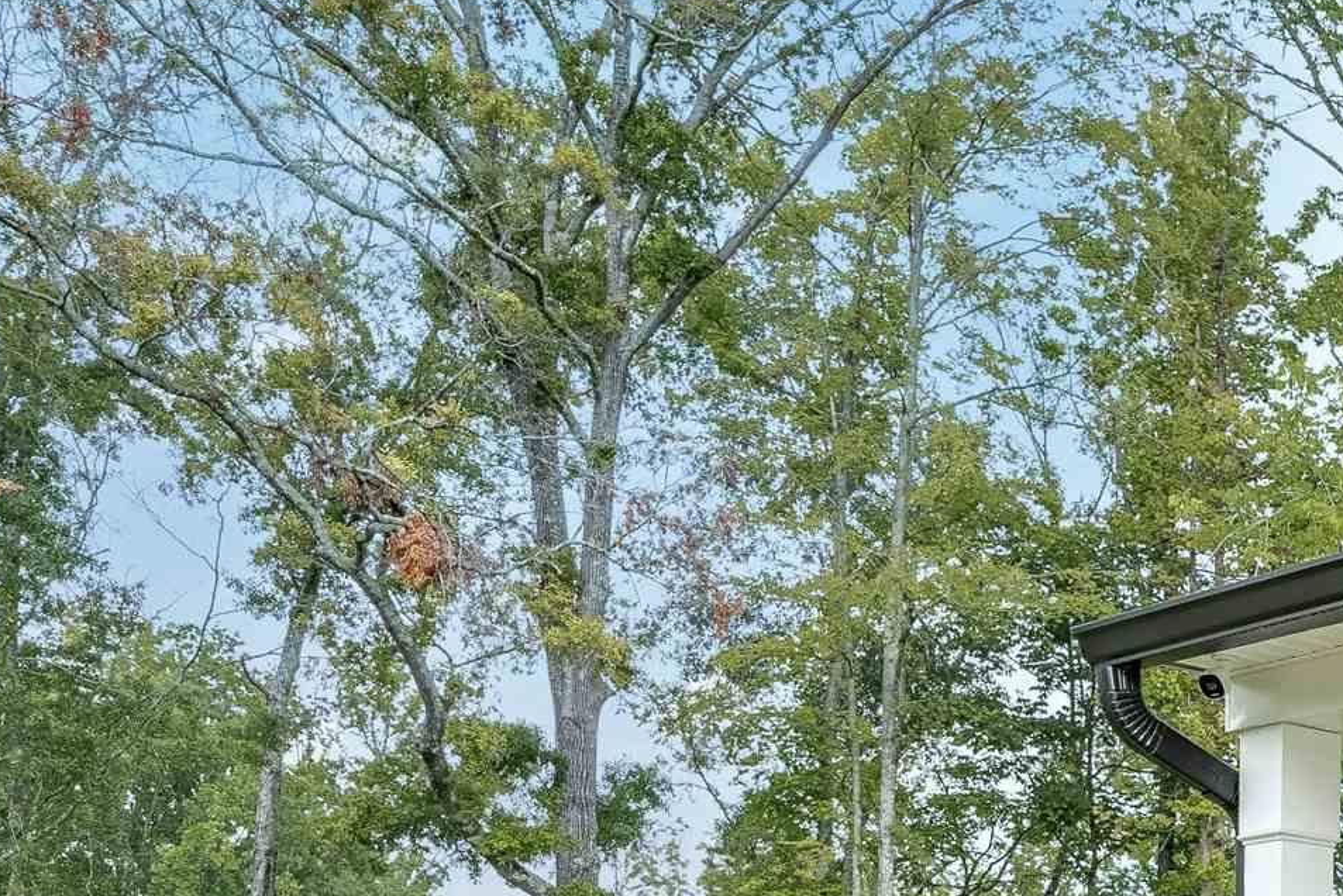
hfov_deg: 27.3
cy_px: 1178
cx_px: 1856
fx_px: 2164
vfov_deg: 21.1
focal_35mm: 58
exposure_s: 1/4000
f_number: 7.1
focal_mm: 18
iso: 500
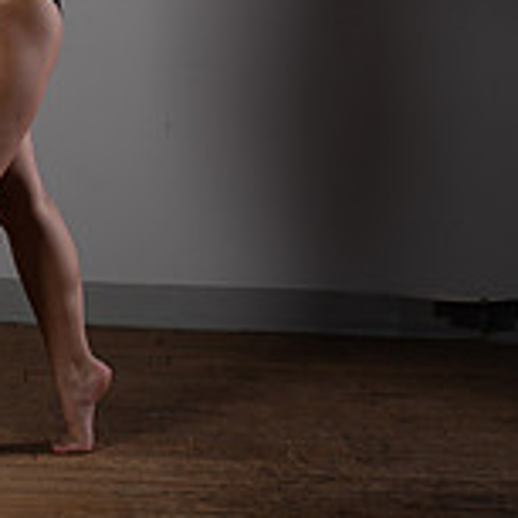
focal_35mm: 150
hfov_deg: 11.6
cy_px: -156
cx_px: 30
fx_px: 2540
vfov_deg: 11.3
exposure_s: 1/200
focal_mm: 60
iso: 200
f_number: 9
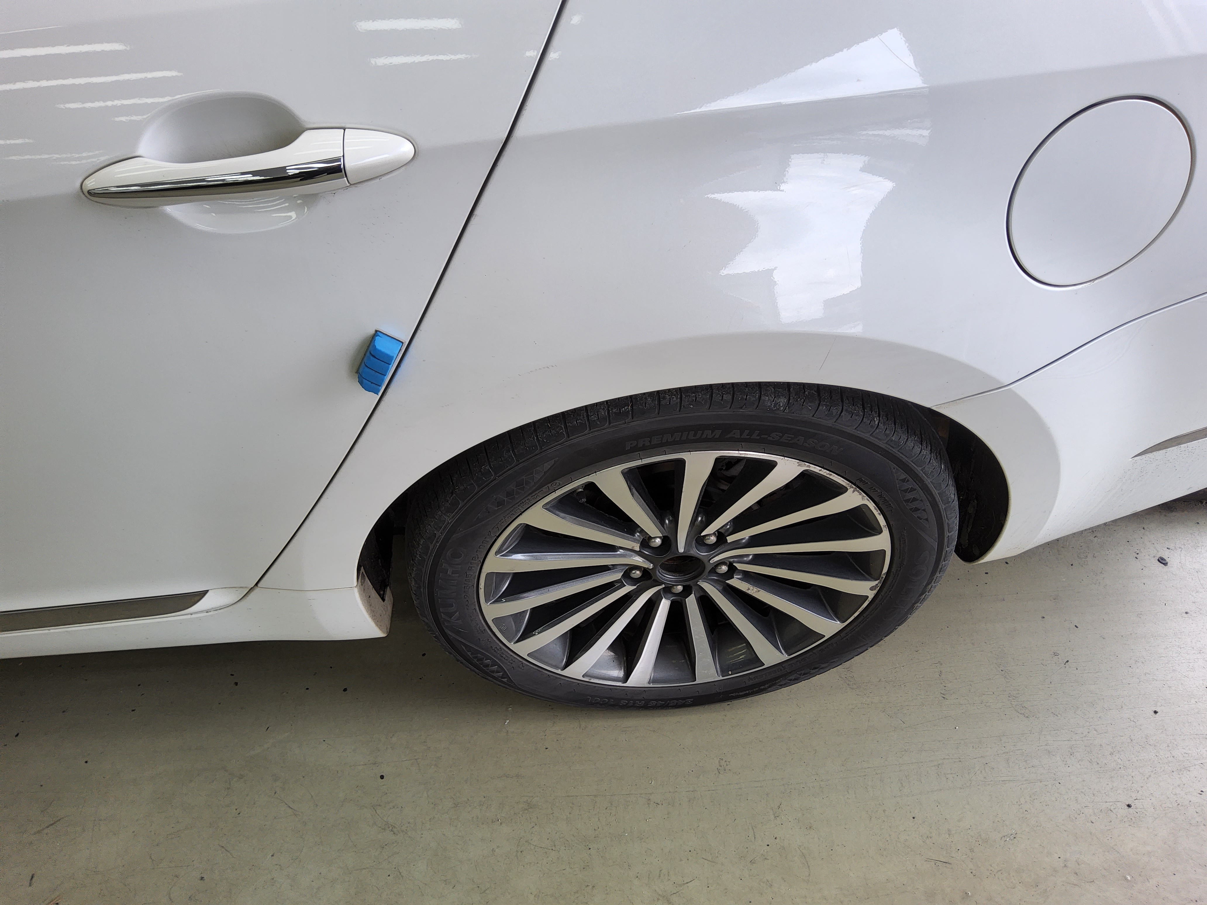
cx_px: 604
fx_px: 872
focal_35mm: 25
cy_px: 452
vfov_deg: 54.9
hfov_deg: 69.4
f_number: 2
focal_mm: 3.08
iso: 32
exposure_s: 1/135
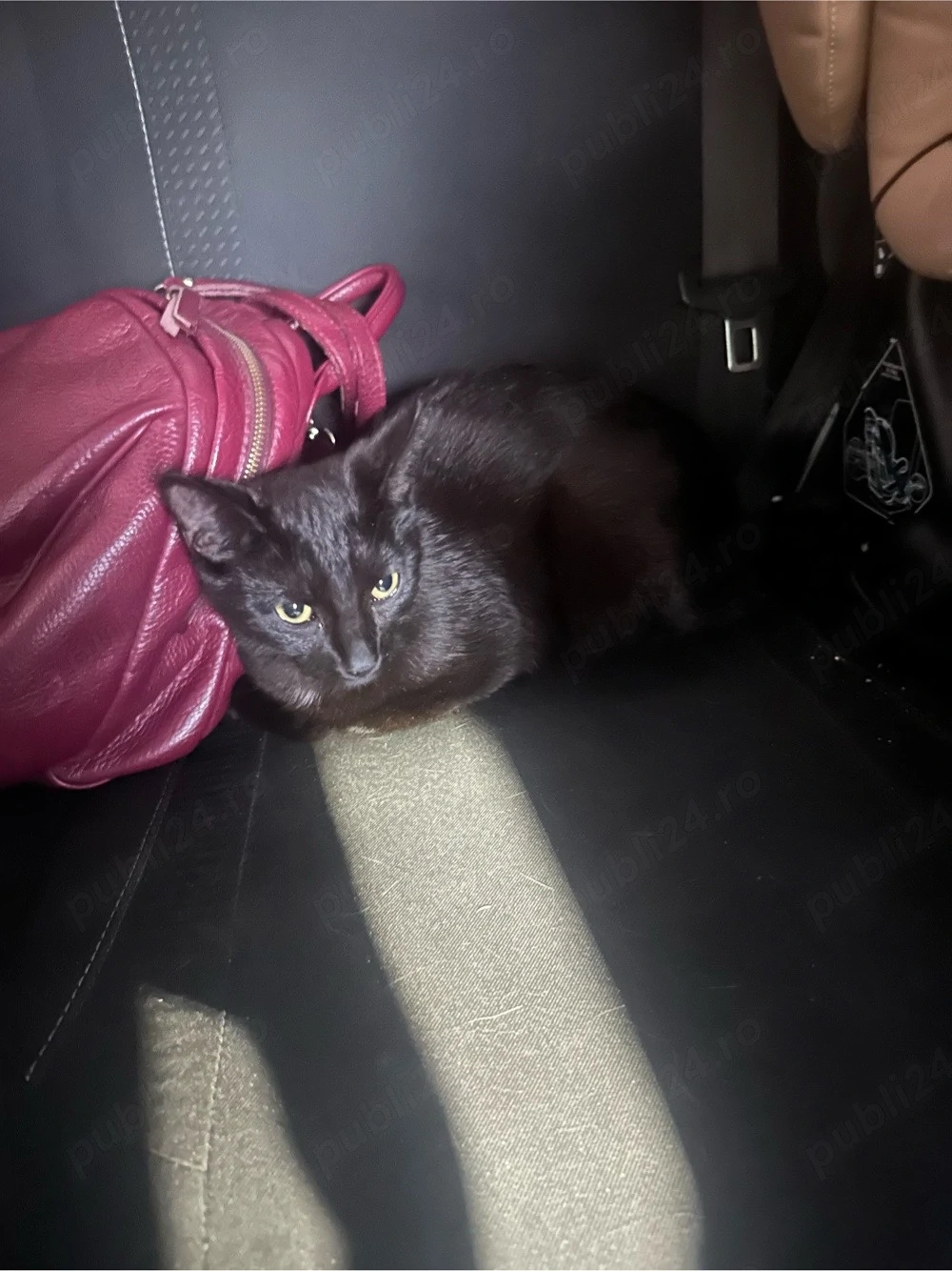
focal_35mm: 24
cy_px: 636
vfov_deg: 71.6
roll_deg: +5.2
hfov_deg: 56.8
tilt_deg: -43.4
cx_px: 476
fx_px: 880
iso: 3200
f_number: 1.78
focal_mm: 6.86
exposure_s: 1/2
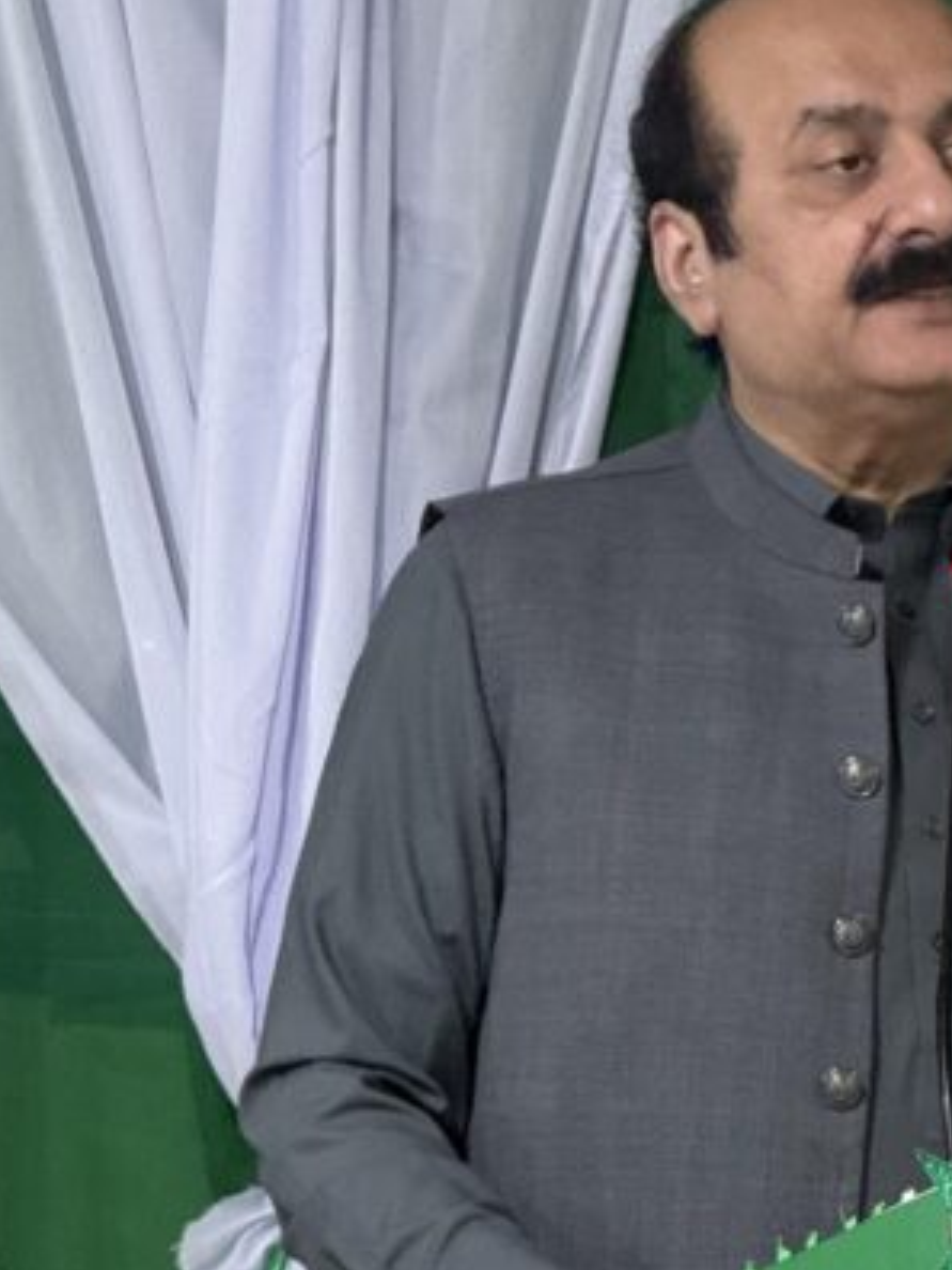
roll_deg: -1.1
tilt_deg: -0.2
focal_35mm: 310
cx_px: 680
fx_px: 11367
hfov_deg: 4.8
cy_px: 1174
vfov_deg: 6.4
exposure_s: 1/50
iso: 400
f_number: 2.8
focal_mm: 15.66
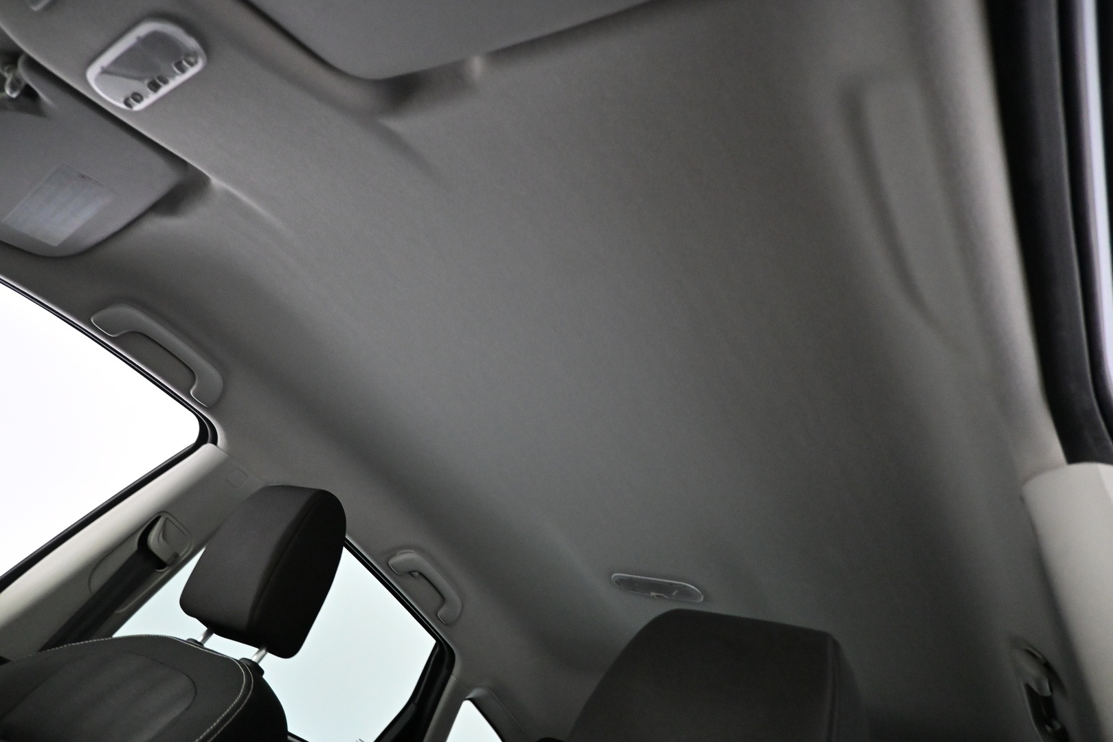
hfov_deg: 73.7
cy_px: 371
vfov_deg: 53.1
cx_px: 556
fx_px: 742
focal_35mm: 24
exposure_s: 1/80
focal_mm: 16
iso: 3200
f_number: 3.5
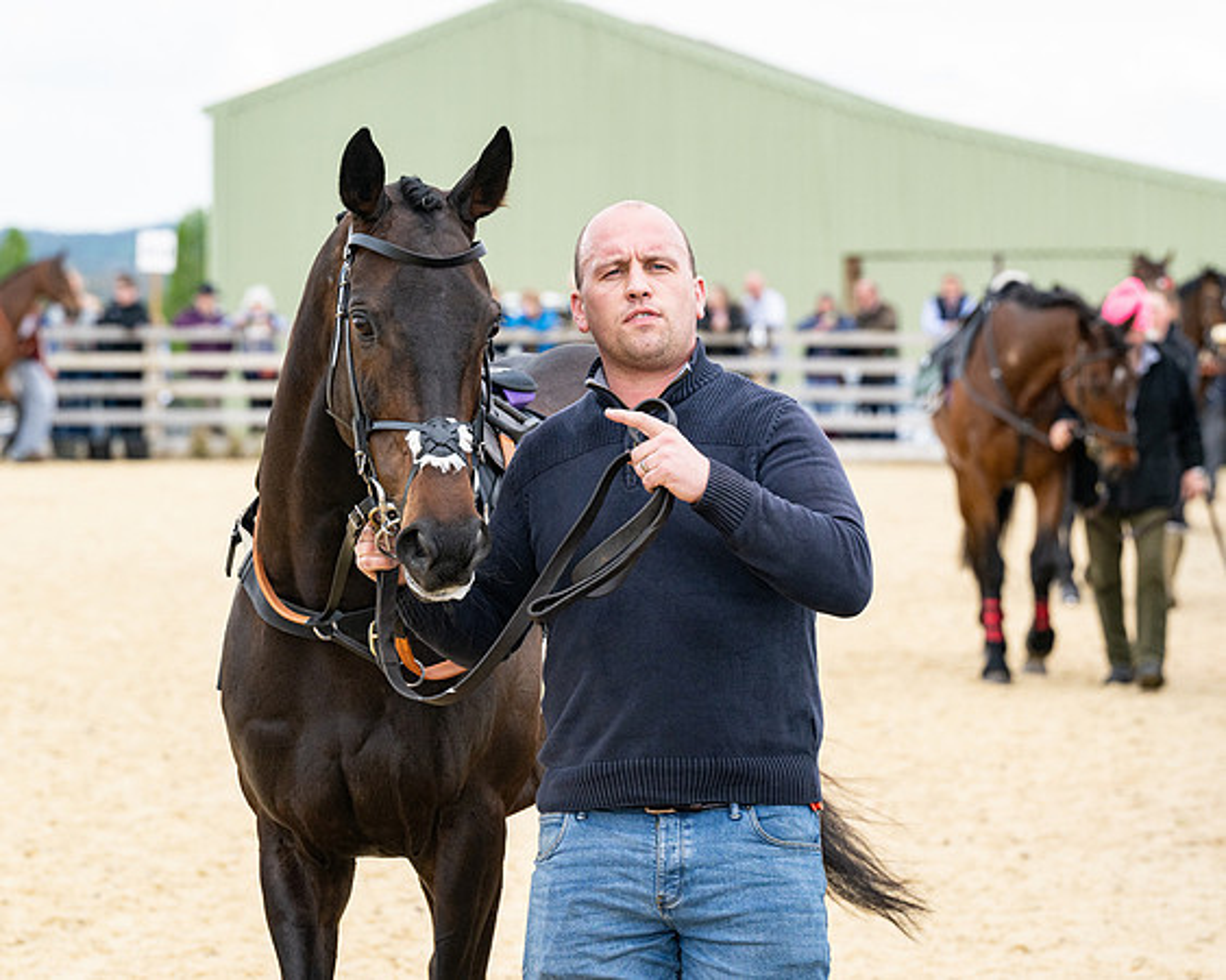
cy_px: 369
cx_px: 653
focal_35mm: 169
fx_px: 6112
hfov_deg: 11.5
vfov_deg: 9.2
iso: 400
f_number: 5
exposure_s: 1/1250
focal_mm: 120
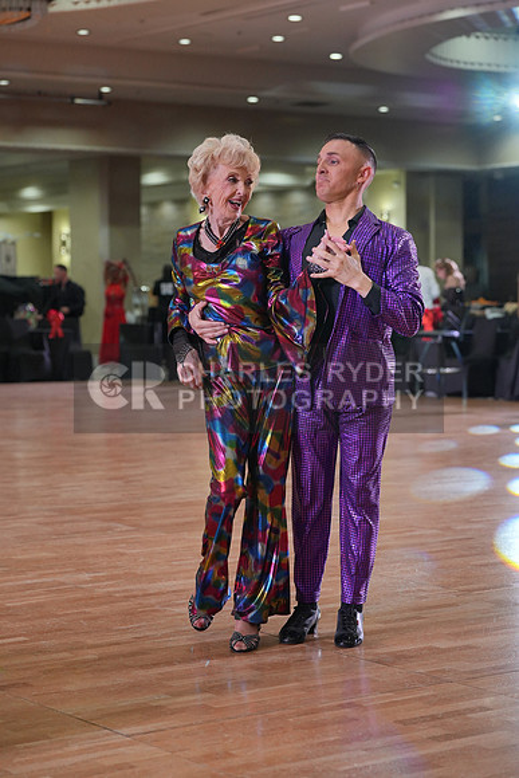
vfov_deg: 25.4
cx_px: 260
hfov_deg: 17.1
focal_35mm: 80
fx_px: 1729
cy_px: 389
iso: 1600
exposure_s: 1/400
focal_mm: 80
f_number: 4
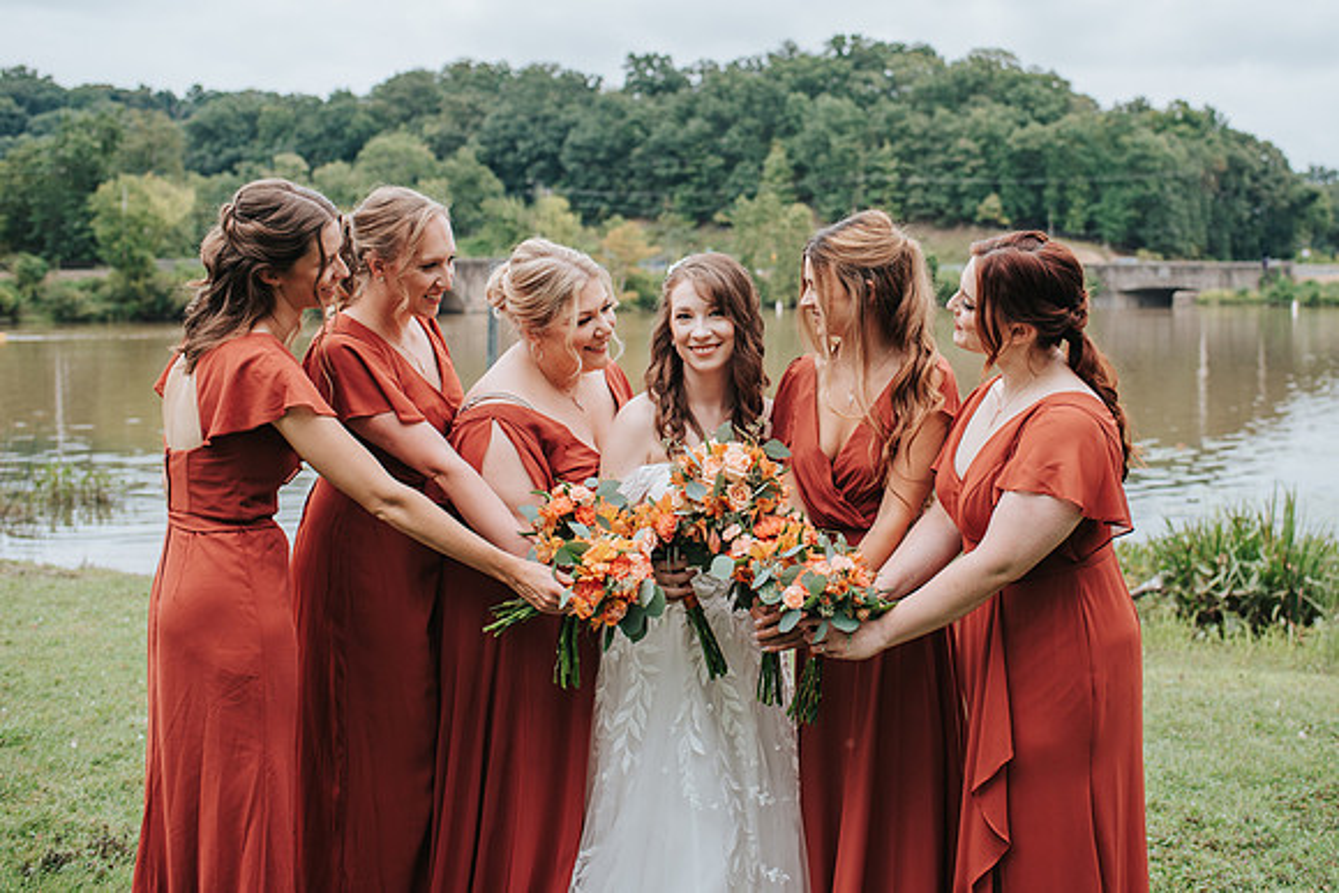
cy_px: 335
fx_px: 1627
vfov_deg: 30.6
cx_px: 794
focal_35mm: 44
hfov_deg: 44.5
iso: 125
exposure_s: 1/800
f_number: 3.2
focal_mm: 35
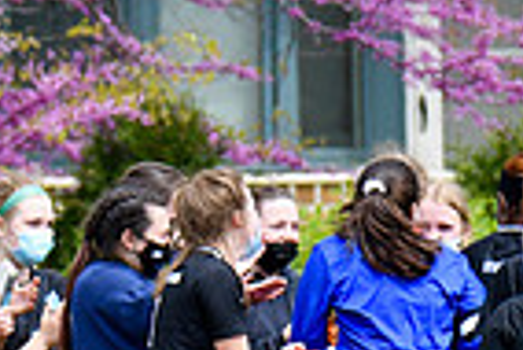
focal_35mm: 1390
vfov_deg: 1.0
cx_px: 122
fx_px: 20214
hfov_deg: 1.5
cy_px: 381
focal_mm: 340
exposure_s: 1/2000
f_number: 6.3
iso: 640
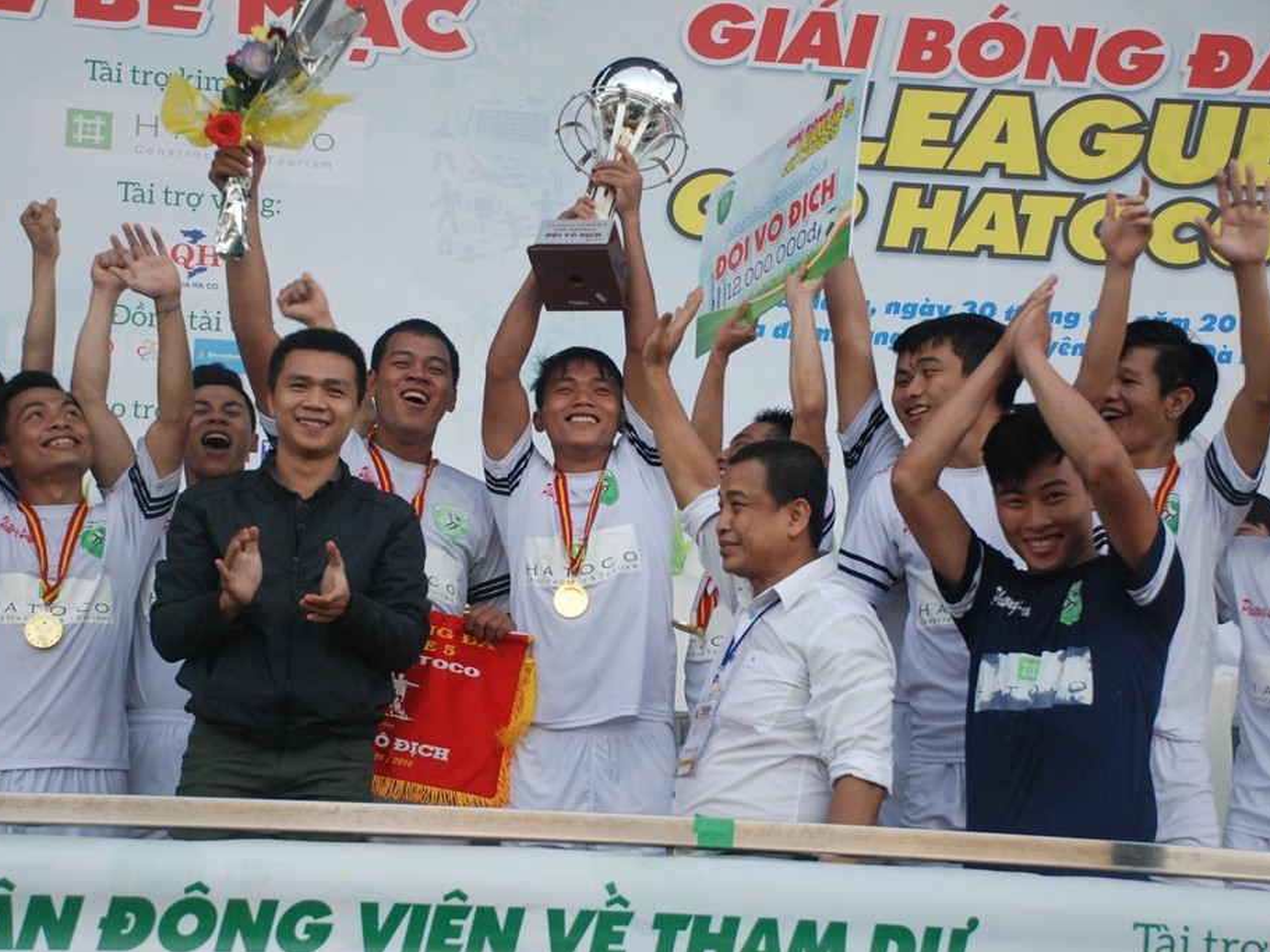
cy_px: 477
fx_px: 2861
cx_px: 631
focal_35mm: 78
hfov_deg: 25.0
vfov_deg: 18.9
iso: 800
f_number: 4.8
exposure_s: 1/250
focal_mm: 48
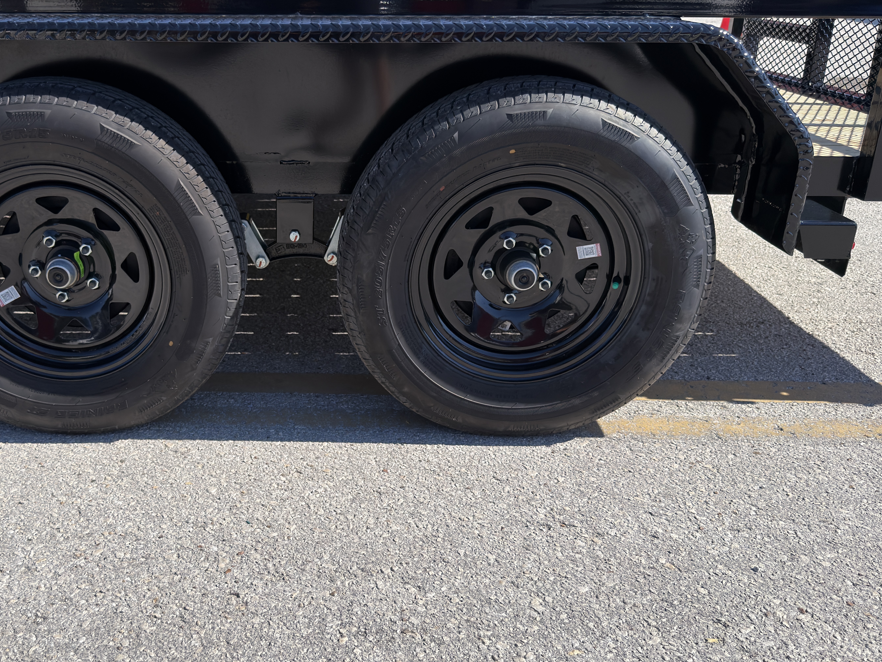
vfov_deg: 39.6
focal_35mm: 36
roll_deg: +0.4
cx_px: 300
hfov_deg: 50.5
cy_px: 361
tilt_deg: -24.8
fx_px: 917
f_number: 1.78
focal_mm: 6.76
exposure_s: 1/4386
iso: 80
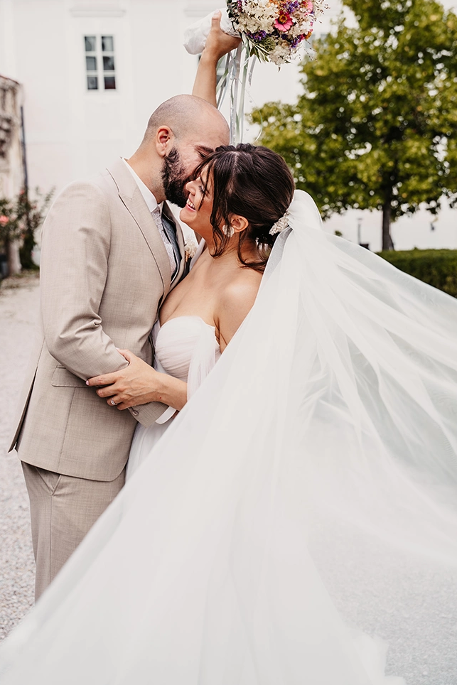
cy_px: 264
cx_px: 194
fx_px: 1082
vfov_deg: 35.0
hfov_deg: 23.8
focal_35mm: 57
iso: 100
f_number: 4
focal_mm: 45.7
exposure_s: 1/500
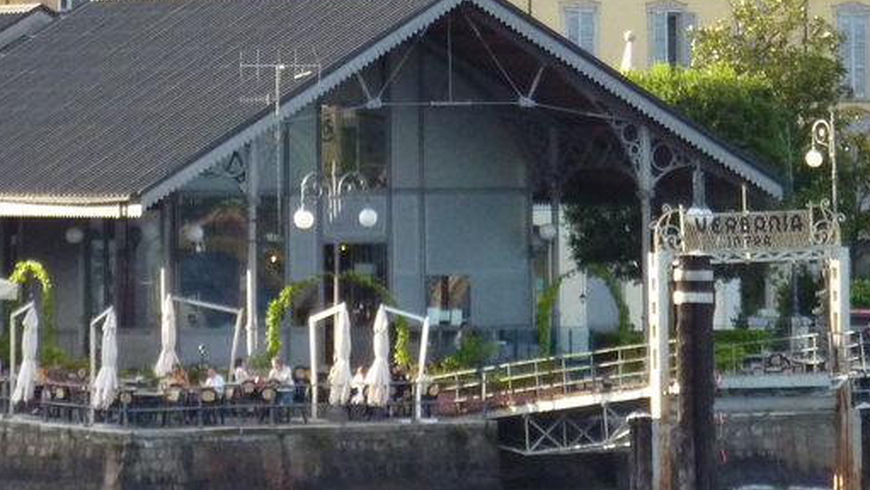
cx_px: 388
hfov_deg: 5.7
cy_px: 100
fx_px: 8678
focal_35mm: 376
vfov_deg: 3.2
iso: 320
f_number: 4.5
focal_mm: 24.1
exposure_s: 1/400
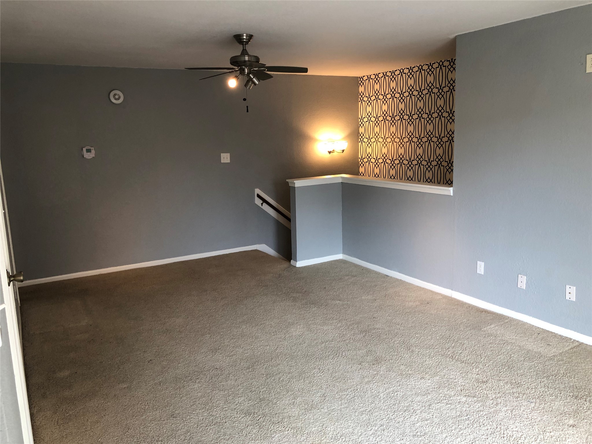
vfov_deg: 49.7
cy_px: 222
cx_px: 296
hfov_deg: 63.4
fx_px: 479
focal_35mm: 28
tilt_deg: -9.6
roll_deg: +1.3
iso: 40
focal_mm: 4
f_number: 1.8
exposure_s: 1/24
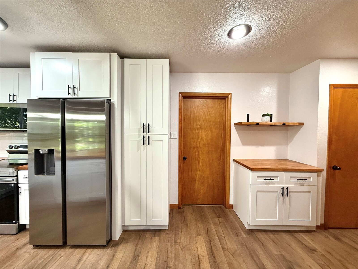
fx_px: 145
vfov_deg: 85.7
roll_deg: -0.8
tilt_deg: -1.0
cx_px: 179
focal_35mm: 14
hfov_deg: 102.1
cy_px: 134
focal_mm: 2.22
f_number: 2.2
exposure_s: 1/60
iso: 250
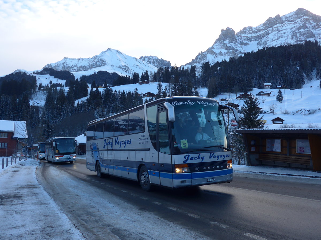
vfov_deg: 48.2
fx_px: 269
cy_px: 120
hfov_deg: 61.7
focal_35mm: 29
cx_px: 160
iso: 80
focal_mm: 6
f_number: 2.8
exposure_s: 1/250
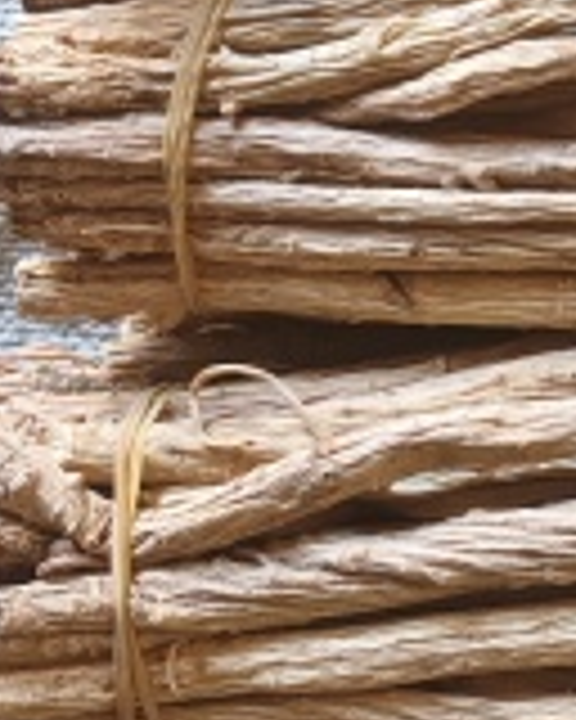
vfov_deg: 12.6
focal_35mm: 150
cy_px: -56
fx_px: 3196
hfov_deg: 9.1
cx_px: 1458
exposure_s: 1/100
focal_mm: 6.45
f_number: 1.68
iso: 493
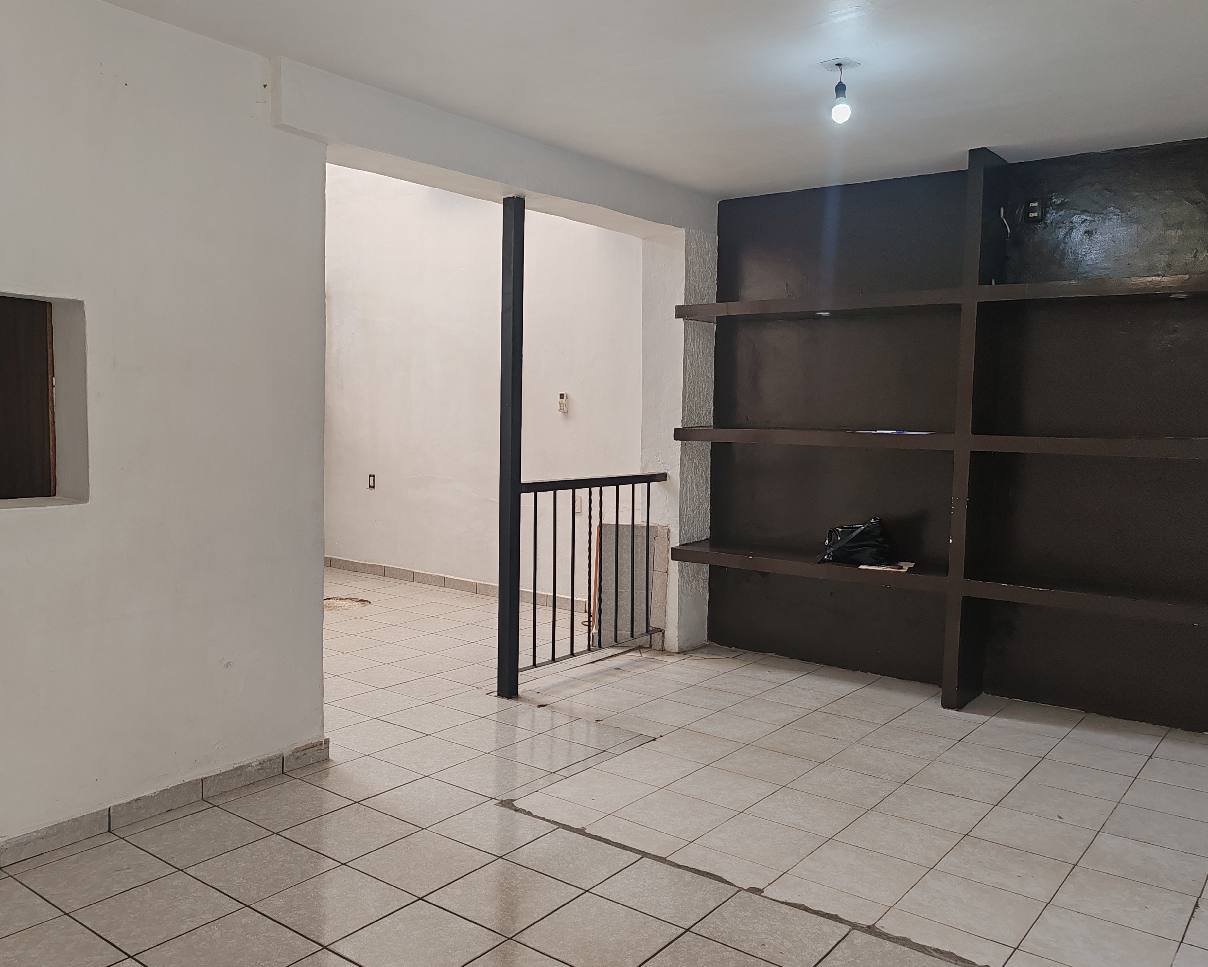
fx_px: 1037
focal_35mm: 29
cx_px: 547
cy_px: 477
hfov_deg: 60.3
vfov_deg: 50.0
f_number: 1.9
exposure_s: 1/100
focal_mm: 6.12
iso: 250
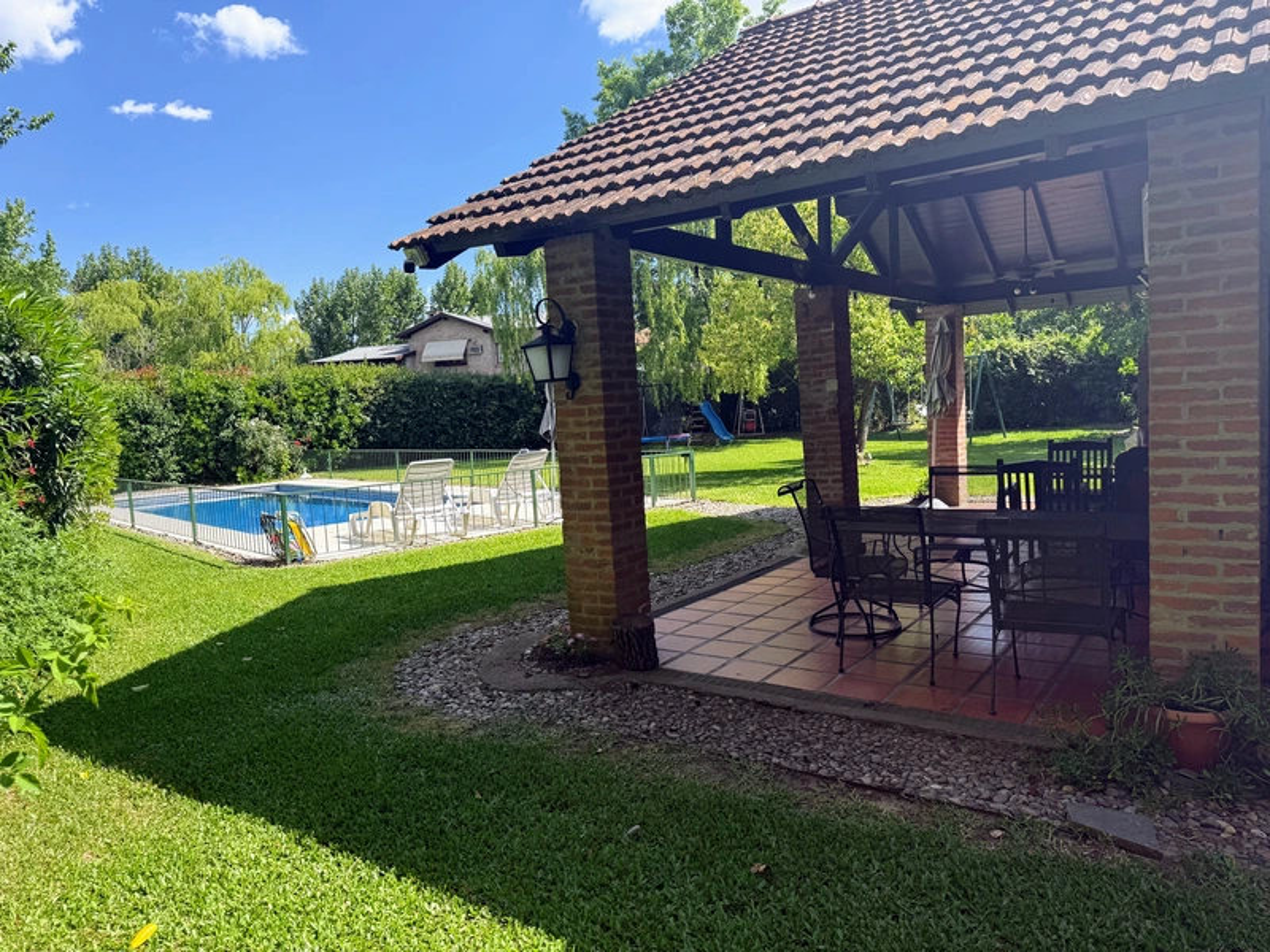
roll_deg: +3.2
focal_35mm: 24
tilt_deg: -4.2
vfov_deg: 56.8
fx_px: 881
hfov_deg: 71.6
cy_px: 476
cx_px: 635
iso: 80
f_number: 1.78
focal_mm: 6.76
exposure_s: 1/1727
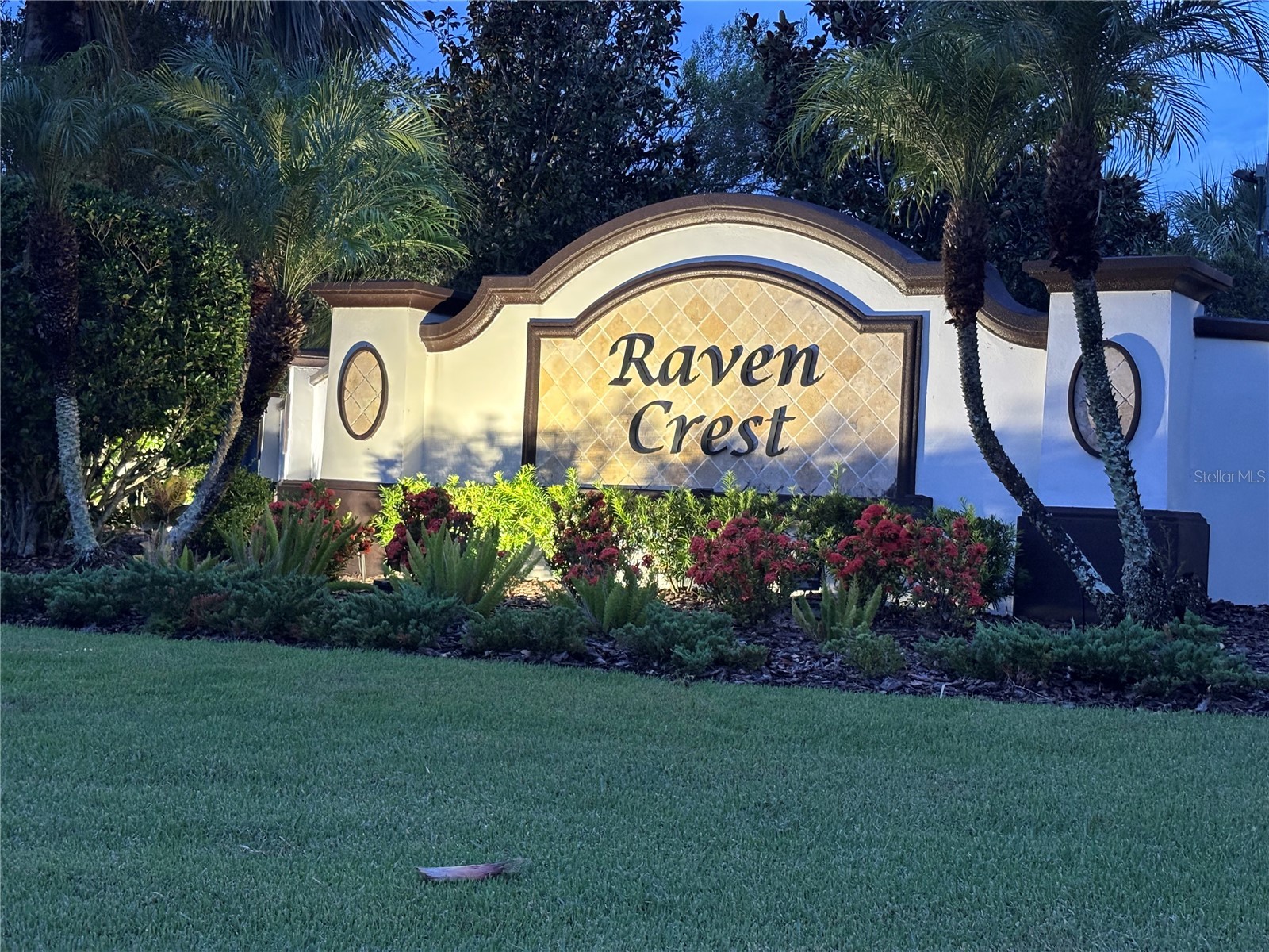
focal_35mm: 52
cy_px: 476
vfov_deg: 28.0
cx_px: 634
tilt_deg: -0.5
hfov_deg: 36.8
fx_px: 1906
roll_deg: -2.6
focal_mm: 5.96
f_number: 1.6
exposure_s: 1/30
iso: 250
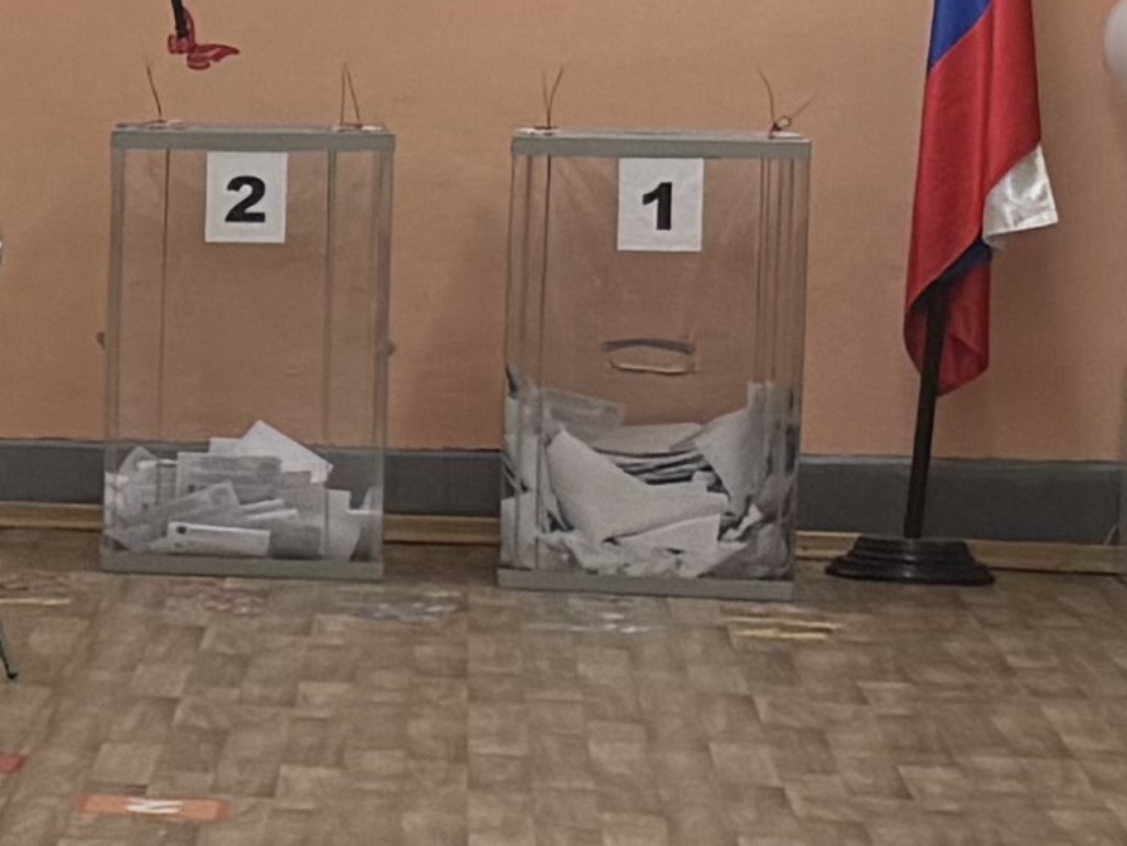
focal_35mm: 182
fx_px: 5926
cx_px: -1471
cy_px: 304
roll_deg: -0.5
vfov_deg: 8.2
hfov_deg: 9.7
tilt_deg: -3.7
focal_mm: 6.76
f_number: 1.78
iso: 200
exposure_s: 1/100
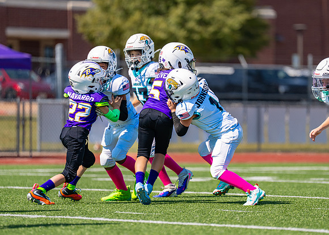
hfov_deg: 7.5
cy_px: 119
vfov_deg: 5.3
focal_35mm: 270
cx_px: 220
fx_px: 2520
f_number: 2.8
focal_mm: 200
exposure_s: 1/2000
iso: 100
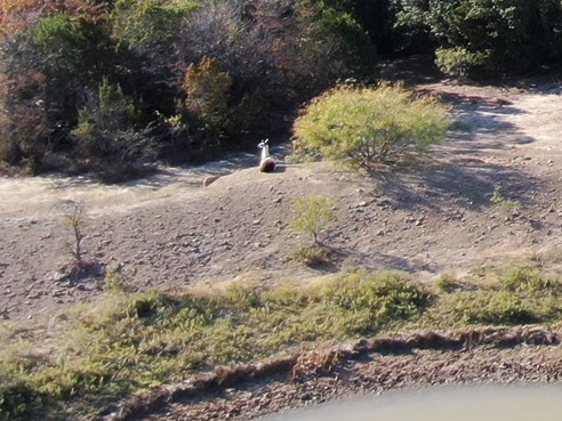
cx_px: 1079
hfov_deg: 15.9
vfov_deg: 14.0
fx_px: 1624
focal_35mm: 100
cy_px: -178
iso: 110
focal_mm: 4.39
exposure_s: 1/500
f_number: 2.8
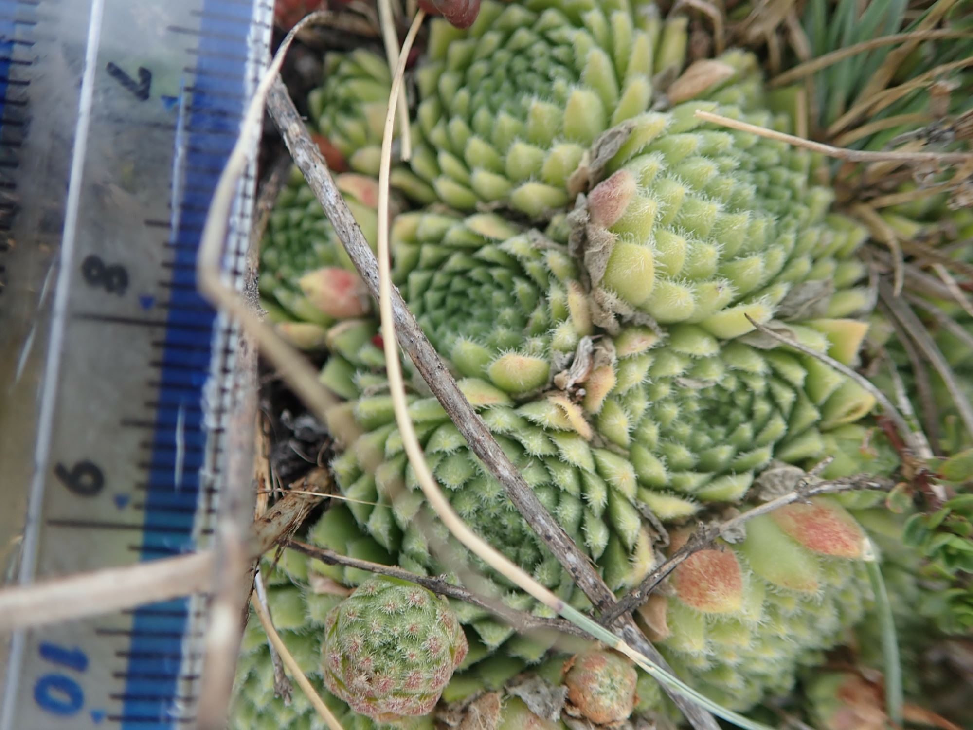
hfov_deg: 60.0
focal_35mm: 30
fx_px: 843
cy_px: 365
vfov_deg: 46.8
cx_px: 486
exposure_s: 1/160
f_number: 2.3
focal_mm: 5.5
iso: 100
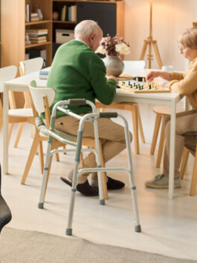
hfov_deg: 14.1
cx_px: -117
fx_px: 736
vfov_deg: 20.0
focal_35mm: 97
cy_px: 209
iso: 640
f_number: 3.5
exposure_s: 1/160
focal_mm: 35
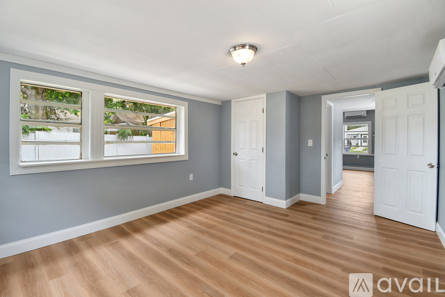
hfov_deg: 100.4
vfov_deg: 77.3
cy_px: 148
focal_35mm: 15
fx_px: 185
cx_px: 222
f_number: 7.1
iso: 100
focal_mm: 10
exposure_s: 1/8
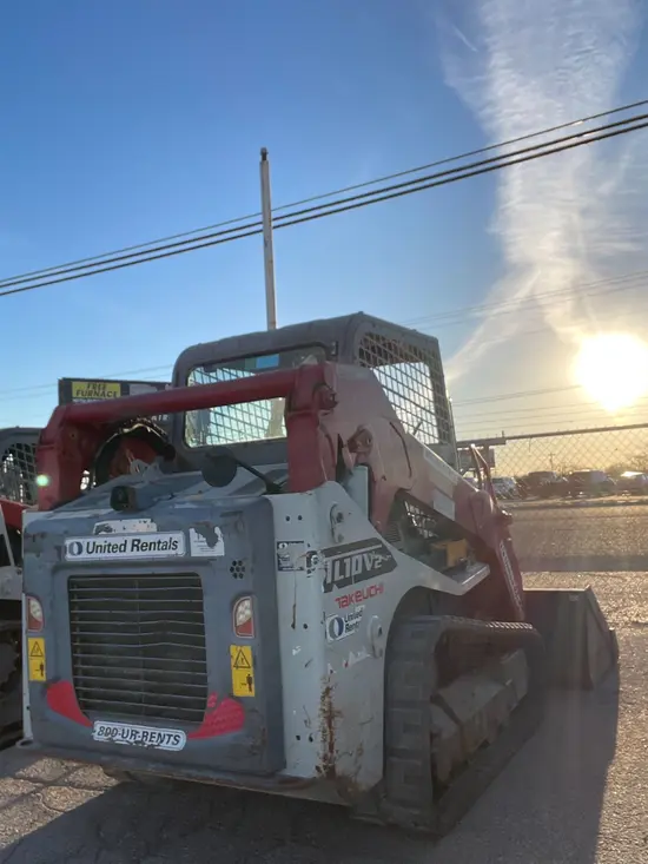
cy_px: 432
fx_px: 749
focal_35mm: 30
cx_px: 324
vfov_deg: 60.0
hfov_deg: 46.8
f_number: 2.2
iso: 25
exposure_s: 1/1018
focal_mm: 2.71
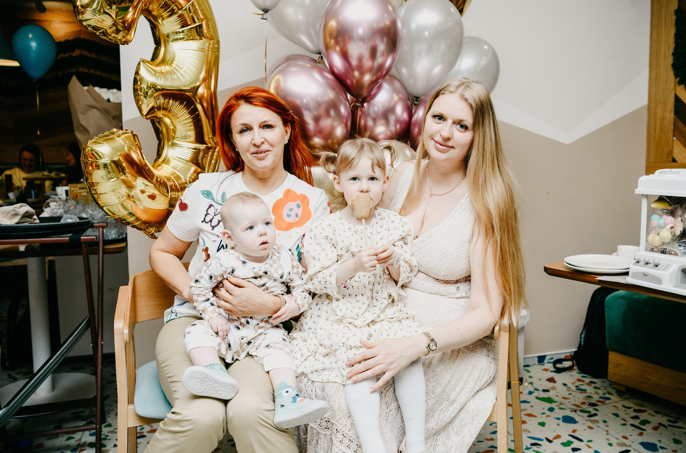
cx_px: 383
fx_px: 617
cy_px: 219
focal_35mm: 32
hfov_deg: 57.9
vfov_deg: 40.3
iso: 125
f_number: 3.5
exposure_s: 1/160
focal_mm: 29
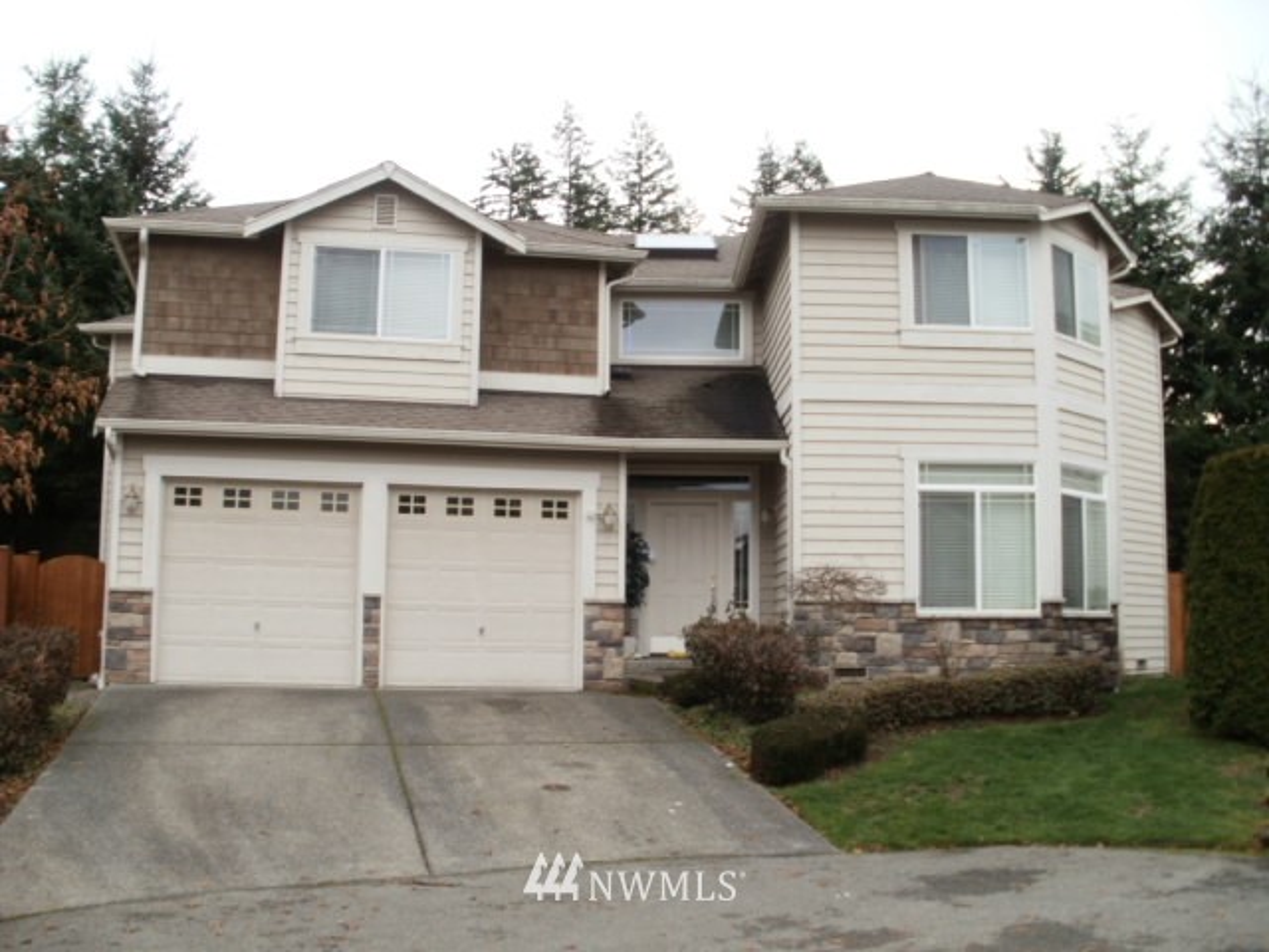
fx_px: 1320
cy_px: 476
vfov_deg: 39.7
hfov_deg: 51.4
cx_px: 634
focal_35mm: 36
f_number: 3.5
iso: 100
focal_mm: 6.3
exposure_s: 1/125
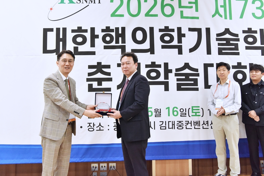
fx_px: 227
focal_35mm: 31
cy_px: 88
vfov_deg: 42.3
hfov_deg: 60.3
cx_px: 132
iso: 6400
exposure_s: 1/250
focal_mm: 31
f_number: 5.6
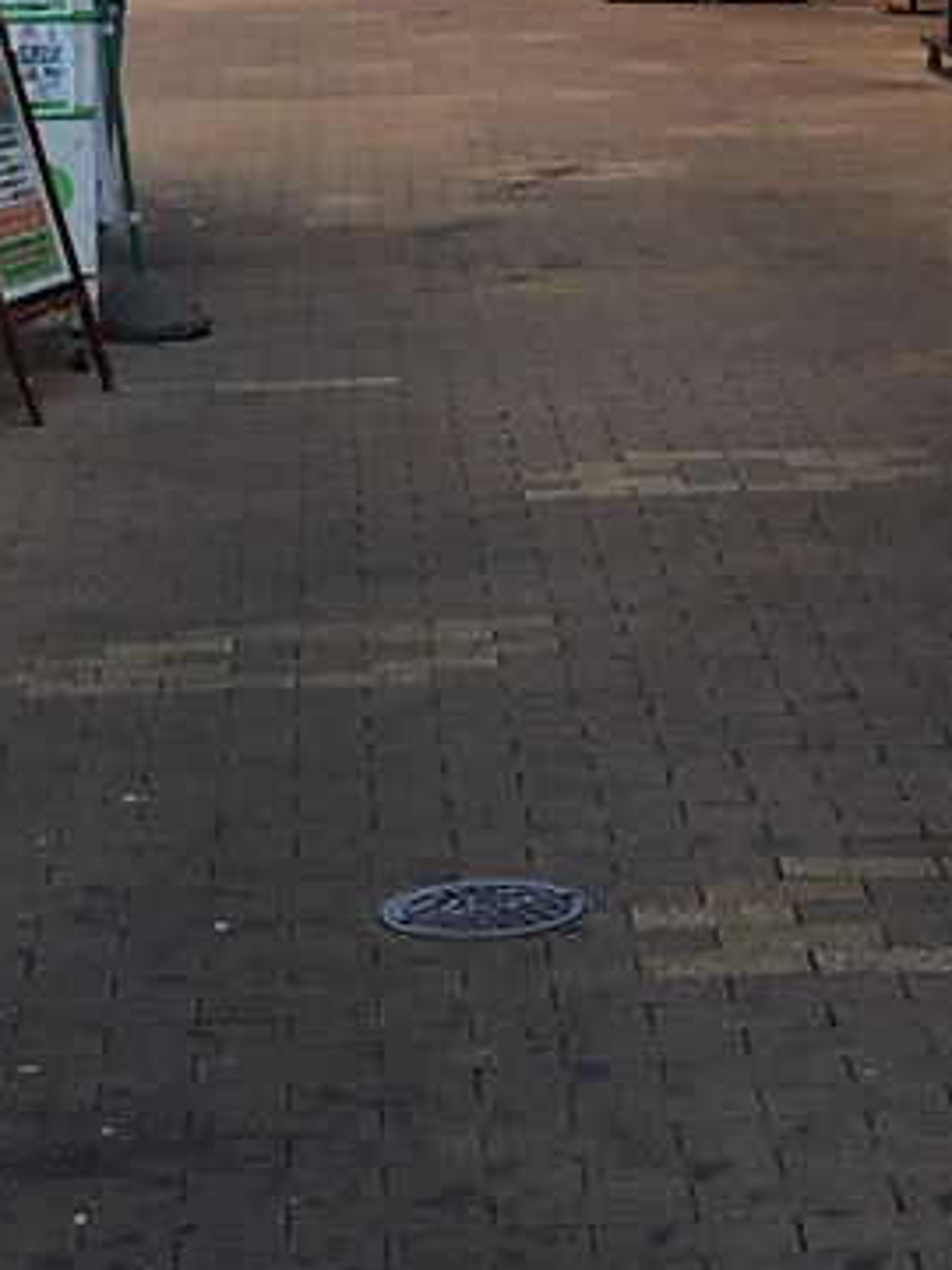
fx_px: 4730
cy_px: -385
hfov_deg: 11.5
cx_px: 723
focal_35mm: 129
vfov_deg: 14.6
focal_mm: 4.15
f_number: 2.2
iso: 25
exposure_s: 1/416
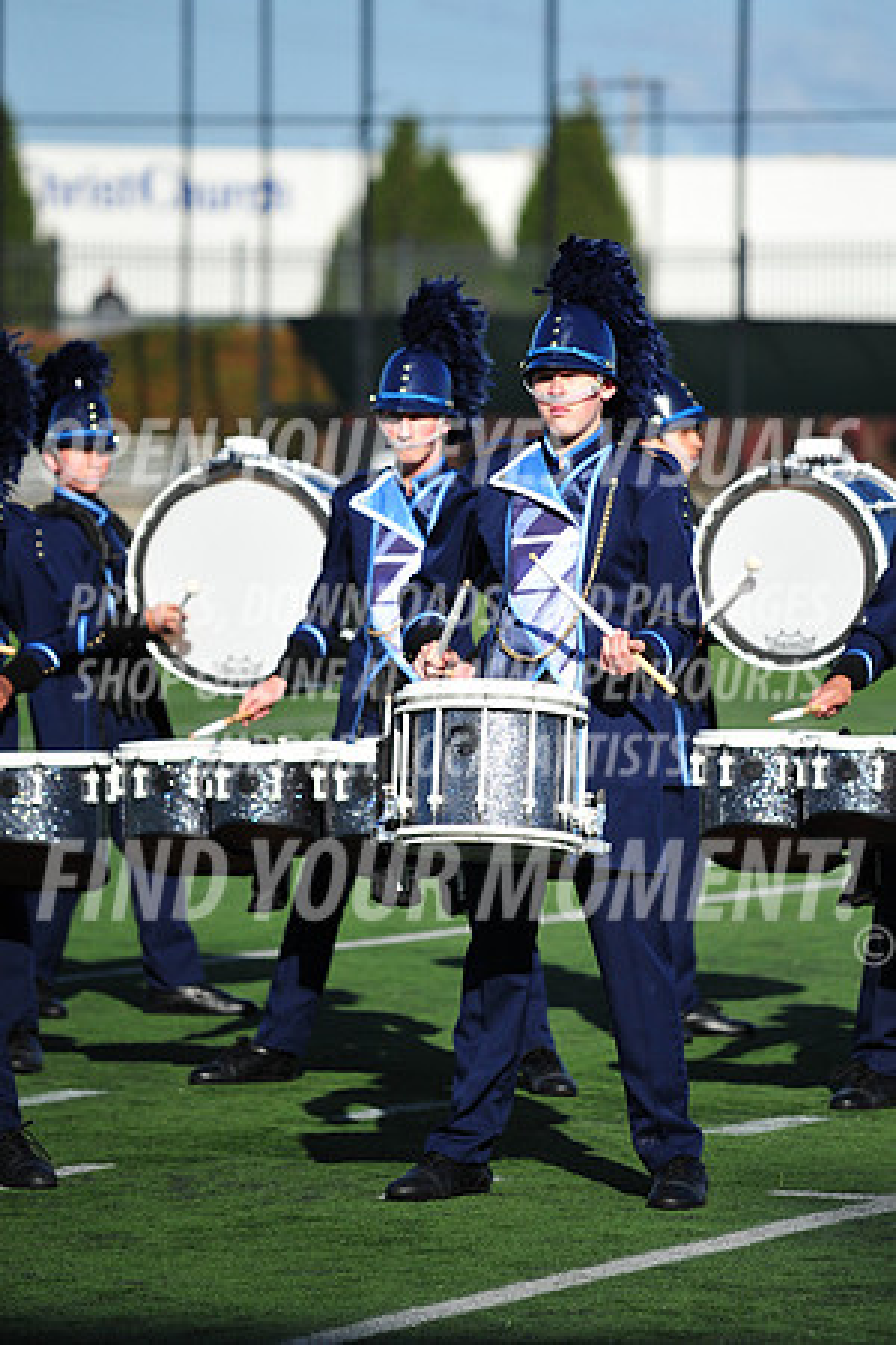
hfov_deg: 6.9
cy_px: 672
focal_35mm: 200
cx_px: 448
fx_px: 7466
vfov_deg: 10.3
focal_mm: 200
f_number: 4
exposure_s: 1/8000
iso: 1000
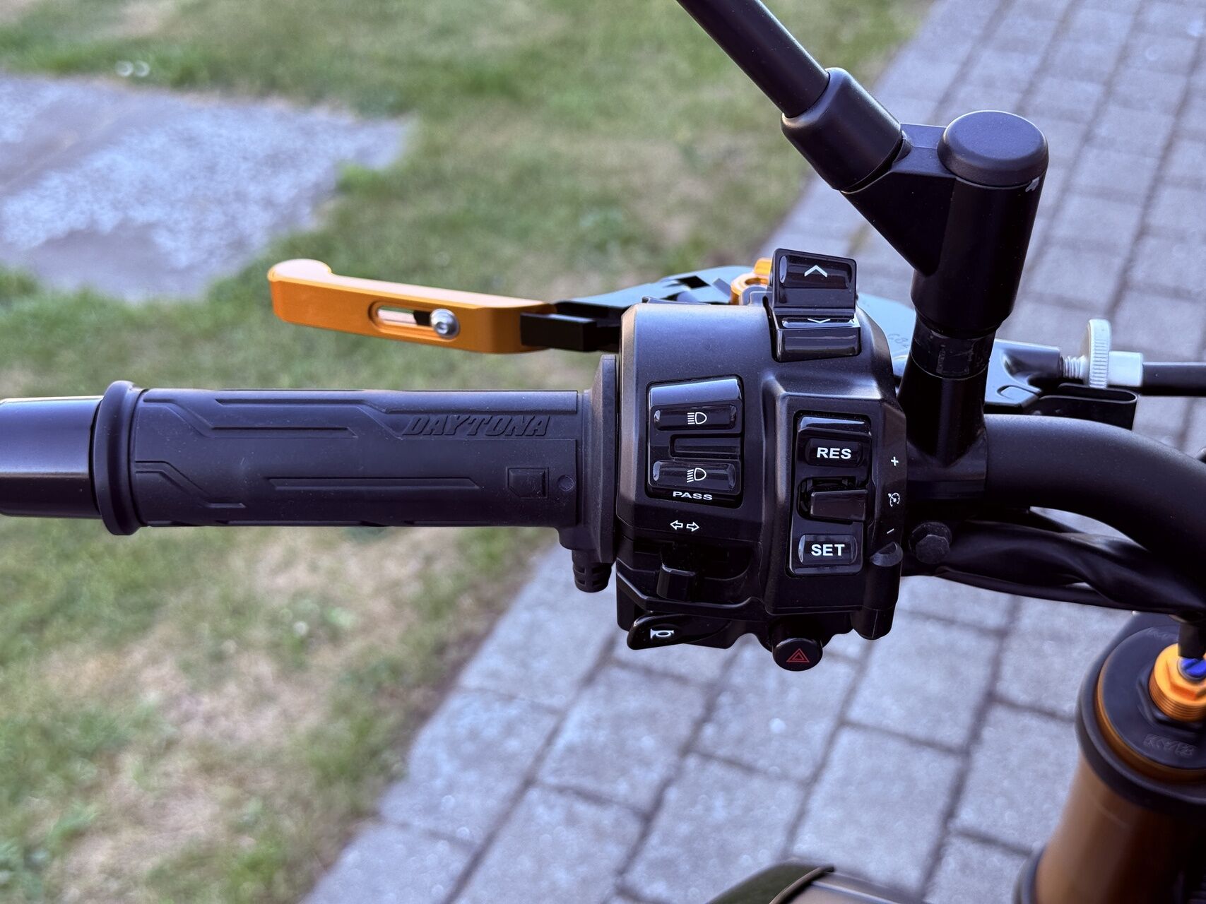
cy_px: 452
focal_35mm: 48
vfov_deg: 30.3
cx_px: 603
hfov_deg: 39.7
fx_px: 1672
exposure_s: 1/244
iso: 80
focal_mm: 6.76
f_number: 1.78
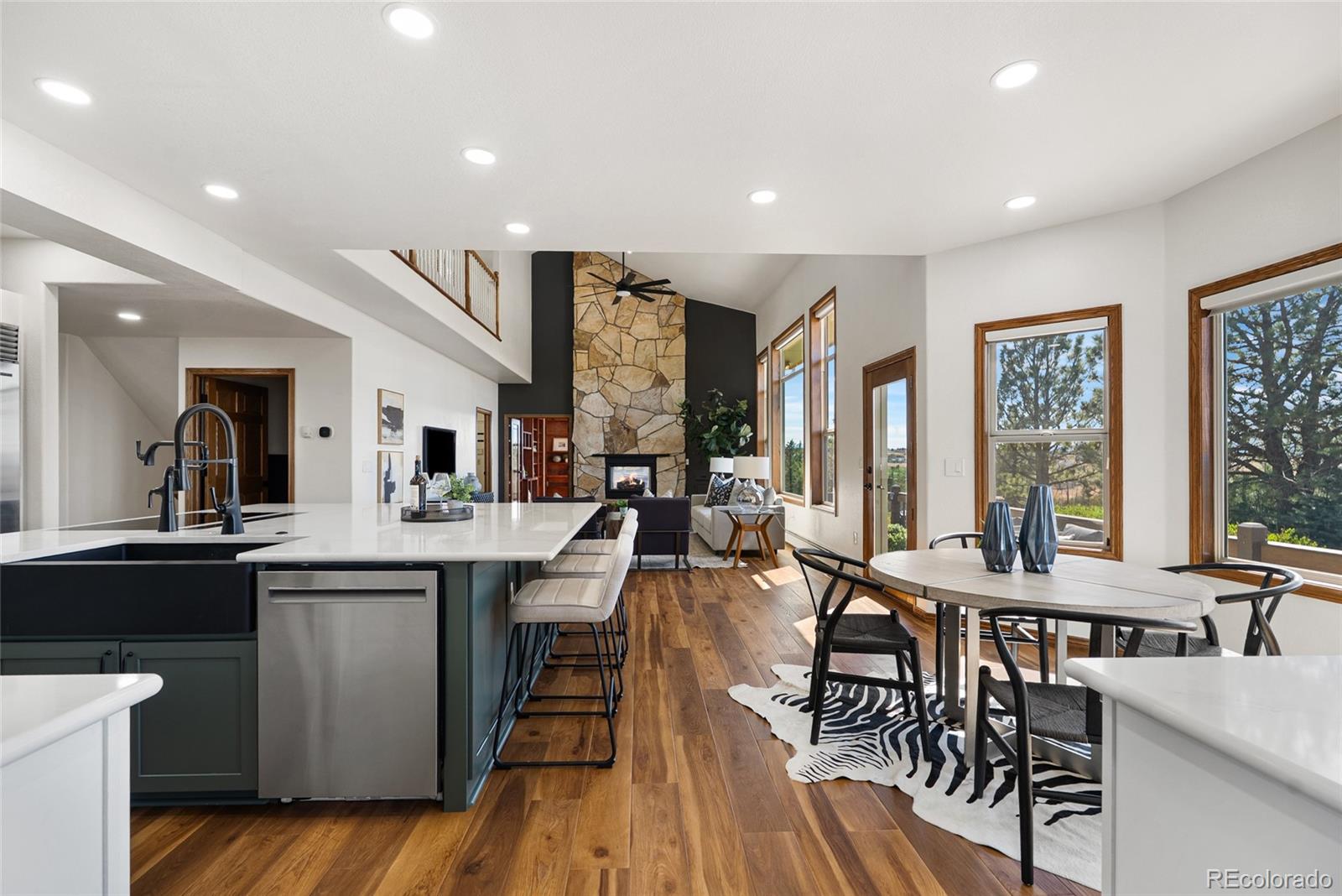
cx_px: 671
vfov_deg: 73.8
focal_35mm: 16
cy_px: 448
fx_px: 597
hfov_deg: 96.7
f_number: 8
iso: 200
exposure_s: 1/3
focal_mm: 16
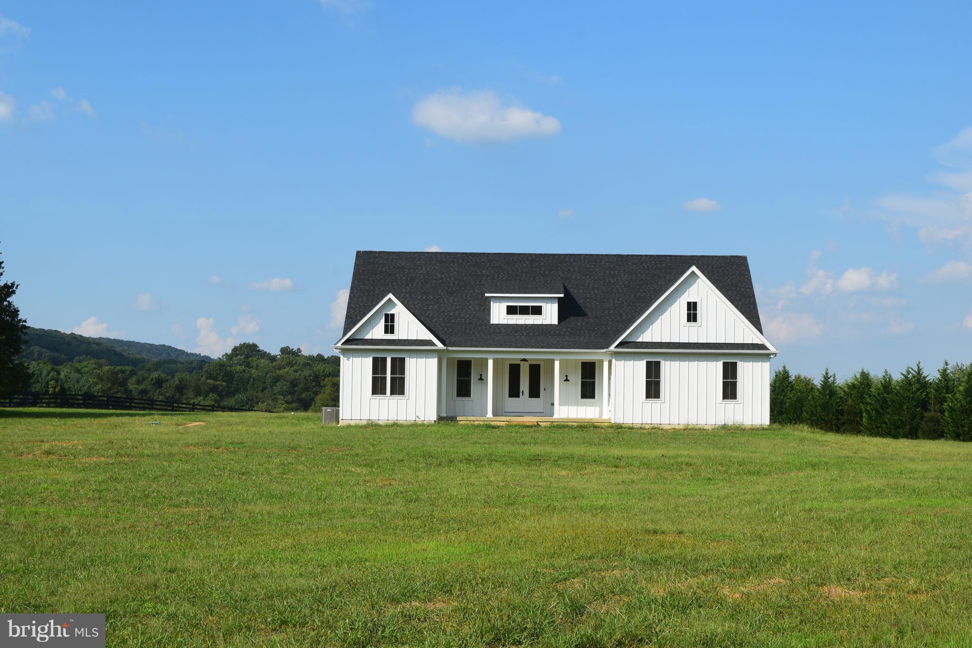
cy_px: 324
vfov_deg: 25.7
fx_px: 1417
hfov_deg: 37.9
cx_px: 486
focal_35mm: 52
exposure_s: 1/500
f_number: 11
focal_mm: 35
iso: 320
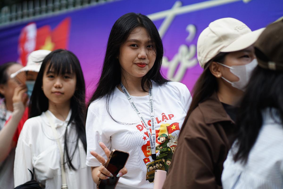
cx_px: 142
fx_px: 668
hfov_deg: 23.9
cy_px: 94
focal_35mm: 85
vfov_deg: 16.1
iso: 160
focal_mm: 85
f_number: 2
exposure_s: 1/2500
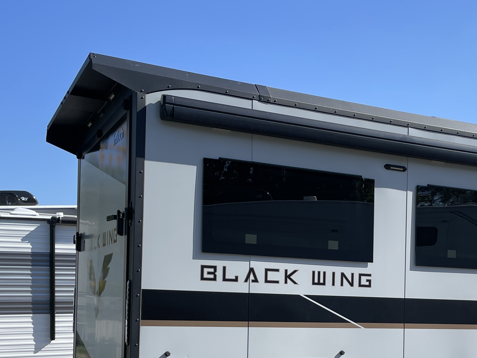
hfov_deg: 36.3
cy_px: 304
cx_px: 335
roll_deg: +0.3
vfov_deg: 27.3
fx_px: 717
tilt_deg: -0.1
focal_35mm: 52
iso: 32
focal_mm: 4.2
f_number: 1.6
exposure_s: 1/2817
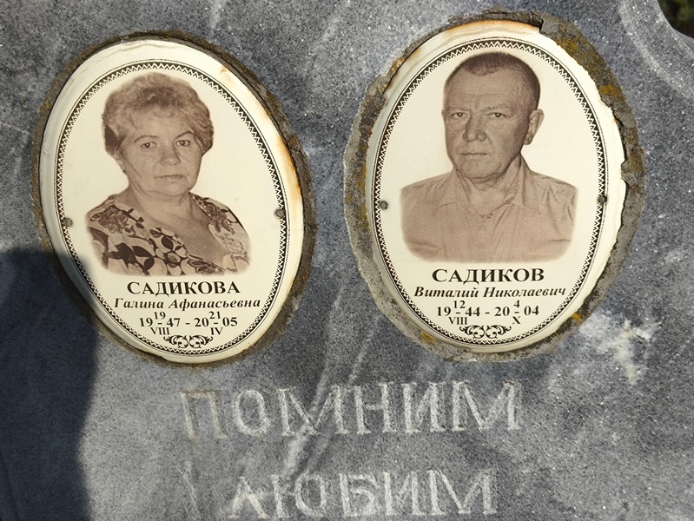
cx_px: 347
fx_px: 1003
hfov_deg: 38.2
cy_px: 260
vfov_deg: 29.1
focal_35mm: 50
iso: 50
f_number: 1.7
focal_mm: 4.71
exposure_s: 1/1802
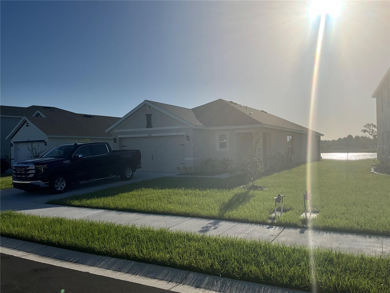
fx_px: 327
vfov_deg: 48.2
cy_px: 146
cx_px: 195
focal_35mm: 29
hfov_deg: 61.7
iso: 25
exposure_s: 1/6536
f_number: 1.8
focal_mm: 3
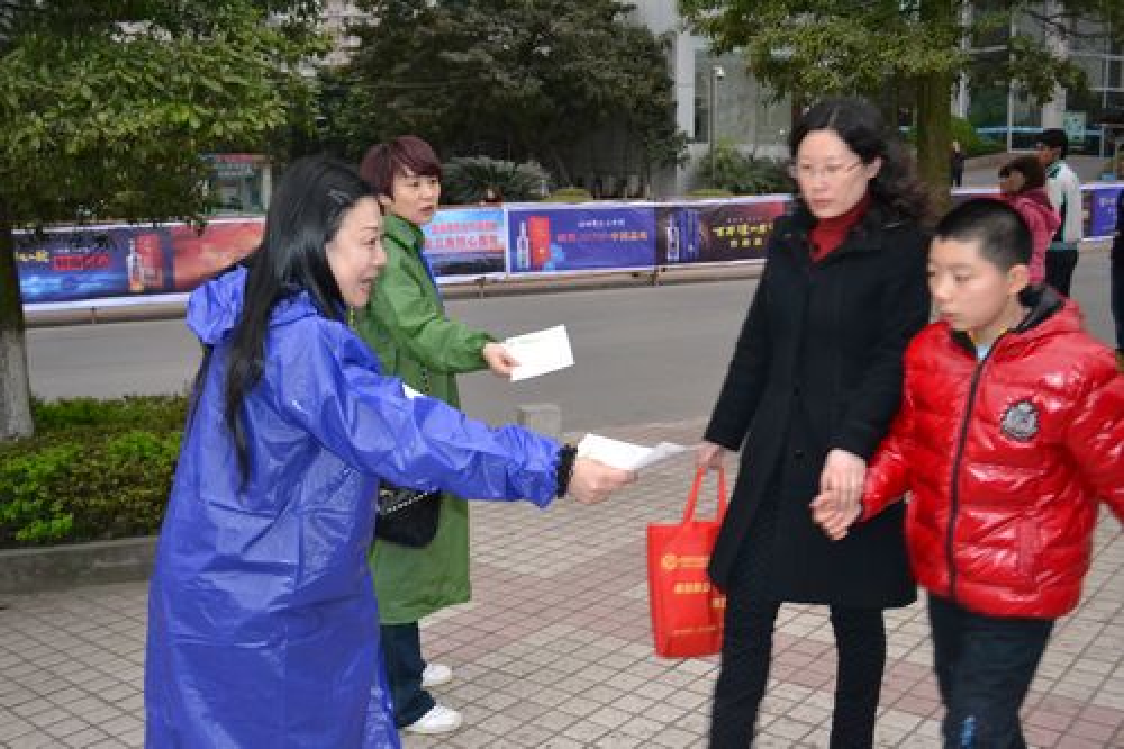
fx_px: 1124
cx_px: 562
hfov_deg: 53.1
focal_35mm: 36
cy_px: 374
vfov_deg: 36.8
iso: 2800
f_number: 4
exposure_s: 1/60
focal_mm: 24
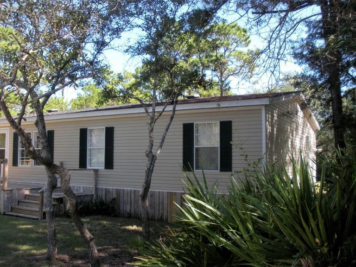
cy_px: 134
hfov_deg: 51.4
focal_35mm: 36
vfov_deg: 39.7
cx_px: 178
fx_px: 370
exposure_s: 1/132
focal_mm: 6.3
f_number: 3.5
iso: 64
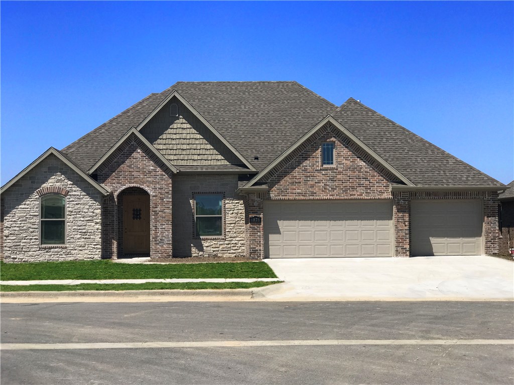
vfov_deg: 25.7
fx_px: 846
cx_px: 257
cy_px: 192
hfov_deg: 33.8
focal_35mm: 57
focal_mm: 6.6
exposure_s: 1/1212
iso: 20
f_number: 2.8
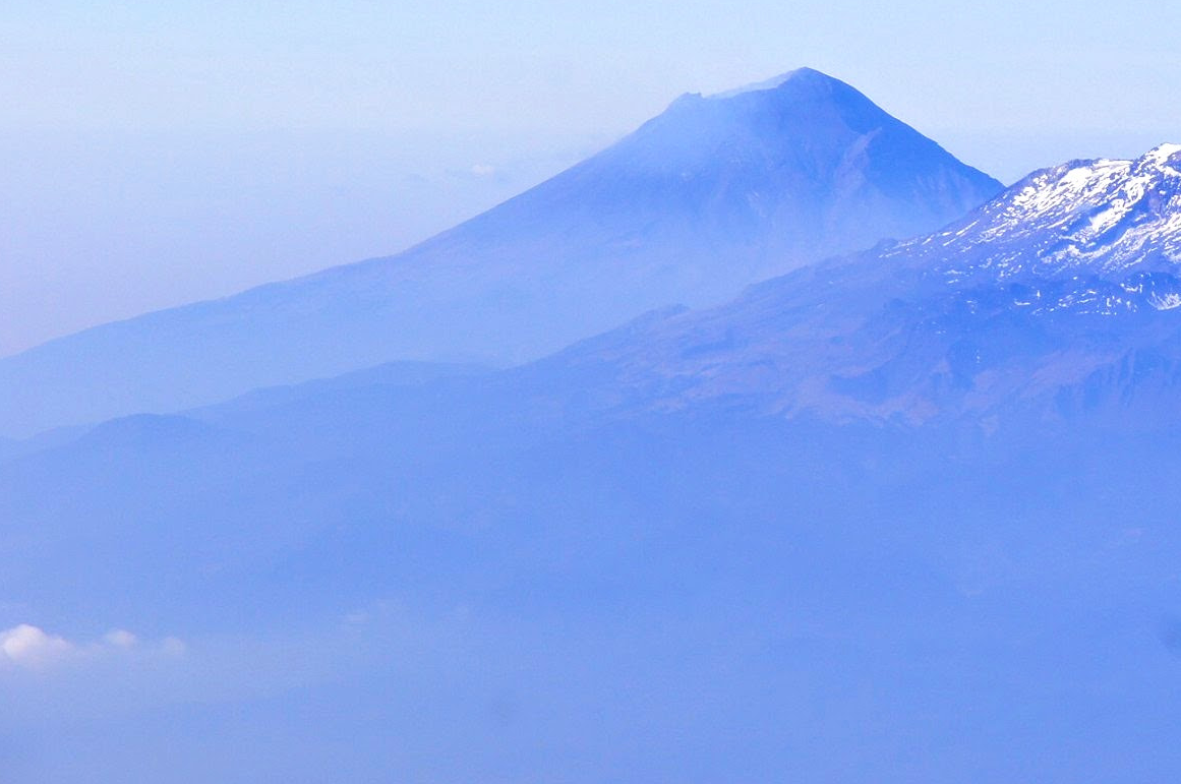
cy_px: 175
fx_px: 9105
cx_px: 1020
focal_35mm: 278
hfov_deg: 7.4
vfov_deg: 4.9
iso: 100
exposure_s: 1/200
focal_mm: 105
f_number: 10
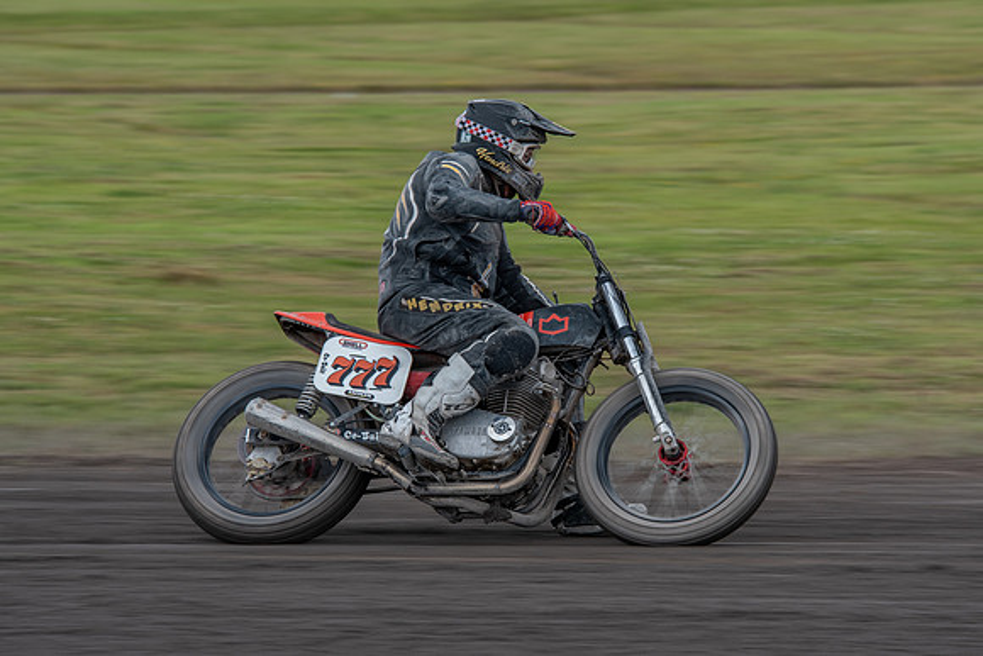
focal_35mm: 235
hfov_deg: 8.8
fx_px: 6411
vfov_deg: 5.9
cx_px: 562
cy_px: 334
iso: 200
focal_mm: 185
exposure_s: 1/200
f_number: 8
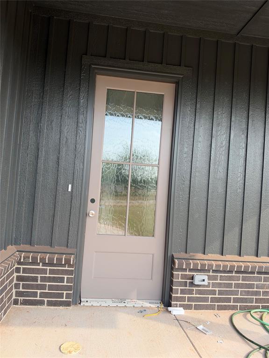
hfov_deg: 56.8
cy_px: 179
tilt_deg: +1.8
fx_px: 249
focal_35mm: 24
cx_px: 134
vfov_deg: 71.6
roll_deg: -4.9
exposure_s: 1/855
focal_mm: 6.93
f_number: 1.8
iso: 80
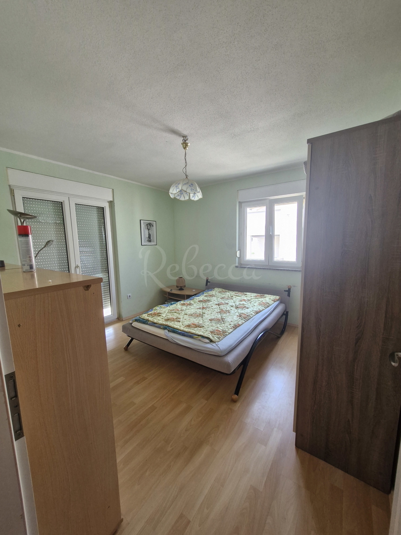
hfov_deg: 89.9
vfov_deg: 106.2
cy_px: 268
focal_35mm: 13
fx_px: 201
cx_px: 200
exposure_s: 1/50
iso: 100
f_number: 2.2
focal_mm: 1.74
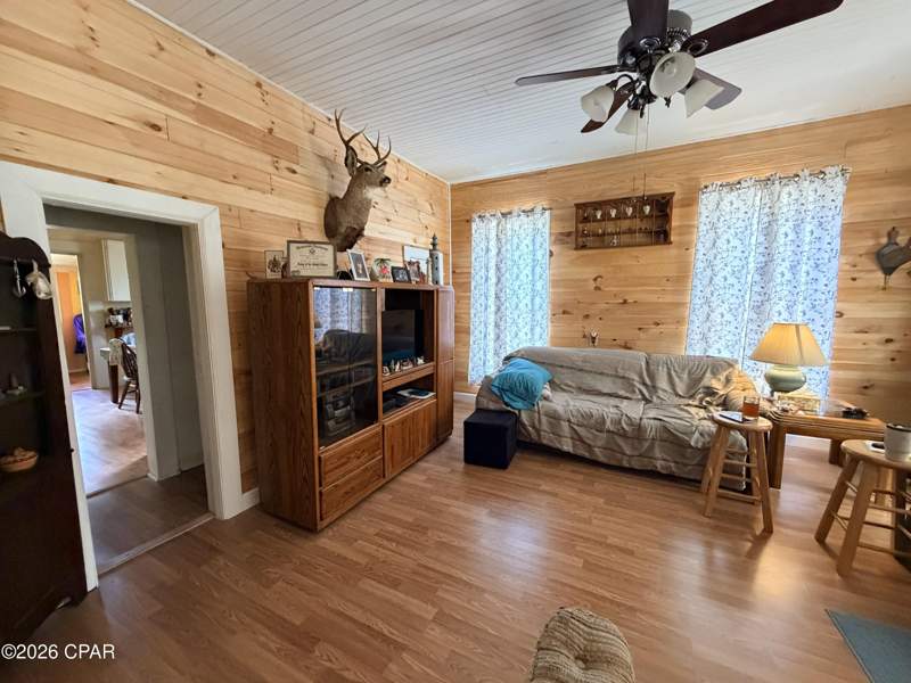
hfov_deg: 102.1
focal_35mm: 14
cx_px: 456
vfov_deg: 85.7
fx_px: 368
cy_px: 342
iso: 640
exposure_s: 1/60
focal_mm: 2.22
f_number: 2.2
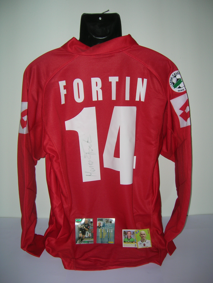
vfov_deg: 54.0
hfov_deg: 41.8
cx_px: 106
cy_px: 142
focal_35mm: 34
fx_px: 279
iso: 50
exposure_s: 1/60.1
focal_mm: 5.7
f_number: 2.9
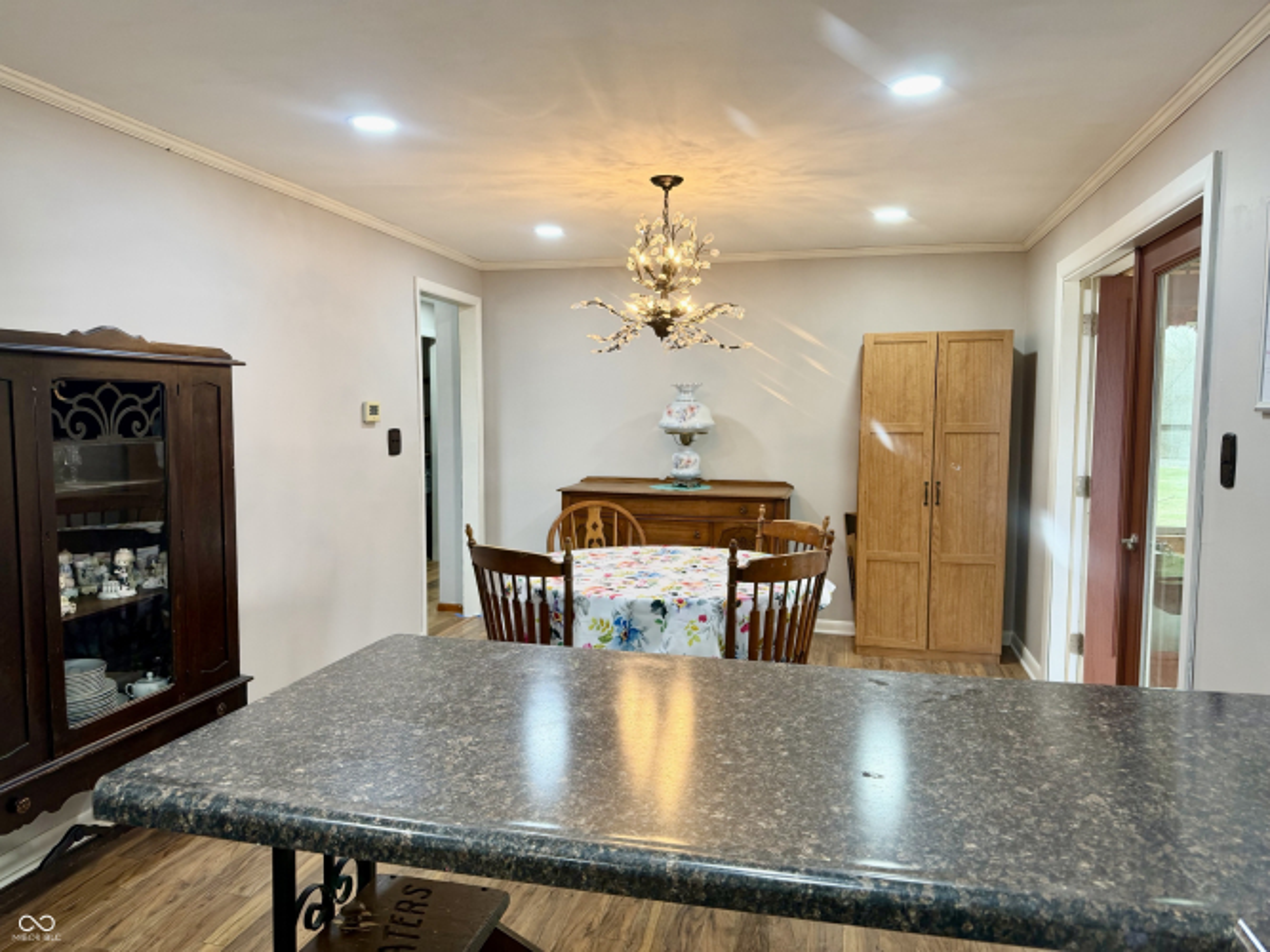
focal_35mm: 24
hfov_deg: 71.6
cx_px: 635
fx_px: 880
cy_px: 476
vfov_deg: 56.8
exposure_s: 1/60
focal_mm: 6.76
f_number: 1.78
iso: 125
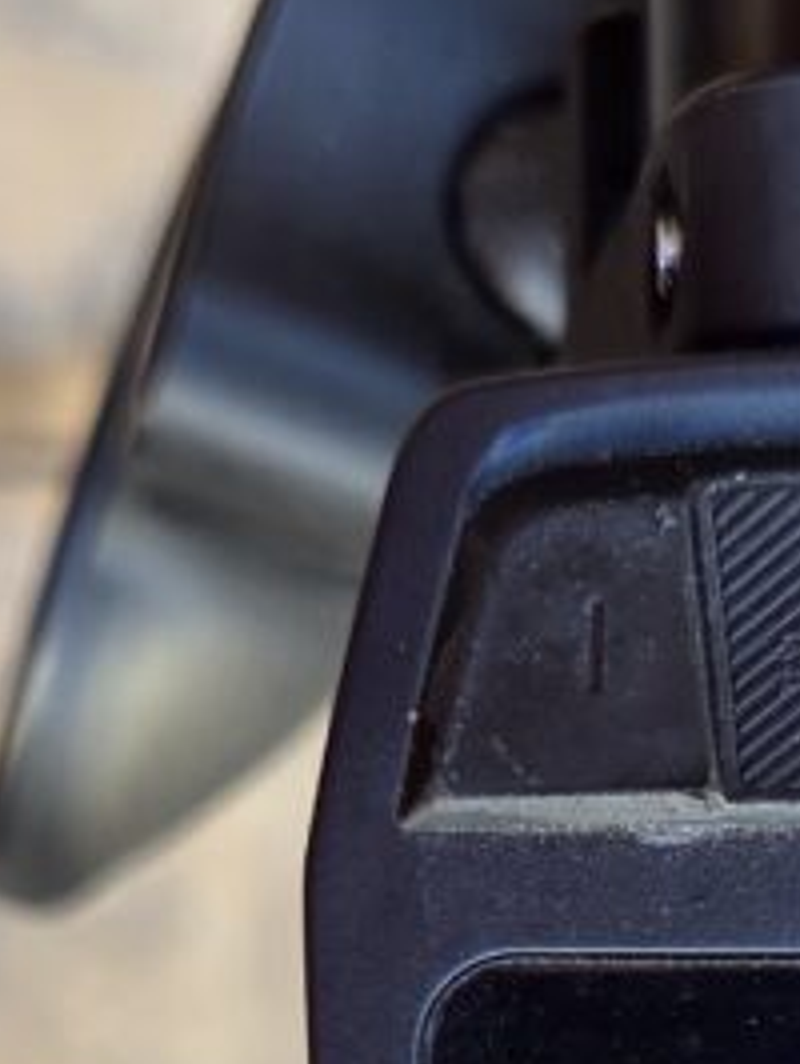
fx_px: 2553
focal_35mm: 83
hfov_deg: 17.7
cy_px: 1240
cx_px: 640
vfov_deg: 22.0
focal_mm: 5.4
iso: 40
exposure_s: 1/62
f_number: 1.8
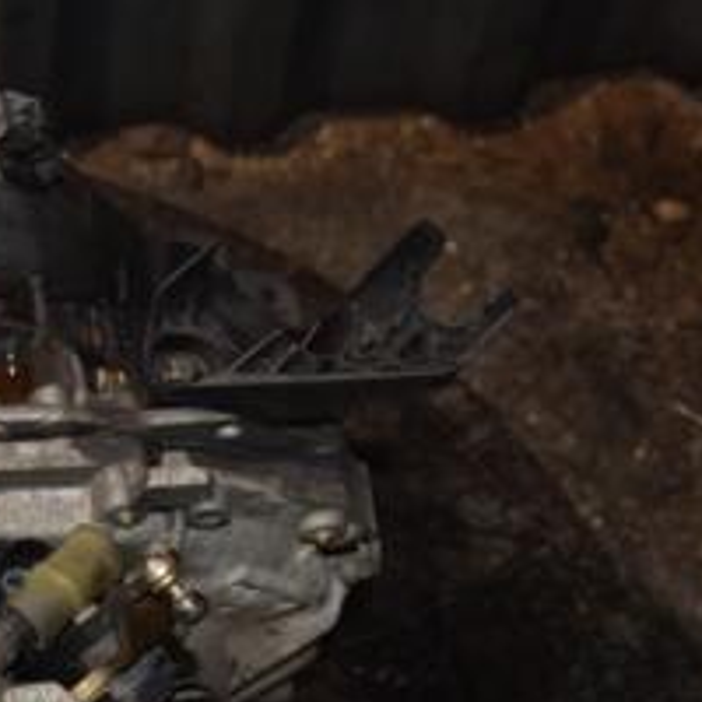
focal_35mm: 115
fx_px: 2639
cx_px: -288
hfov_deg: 14.3
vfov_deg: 14.9
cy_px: 691
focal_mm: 30
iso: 800
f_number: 5
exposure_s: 1/60
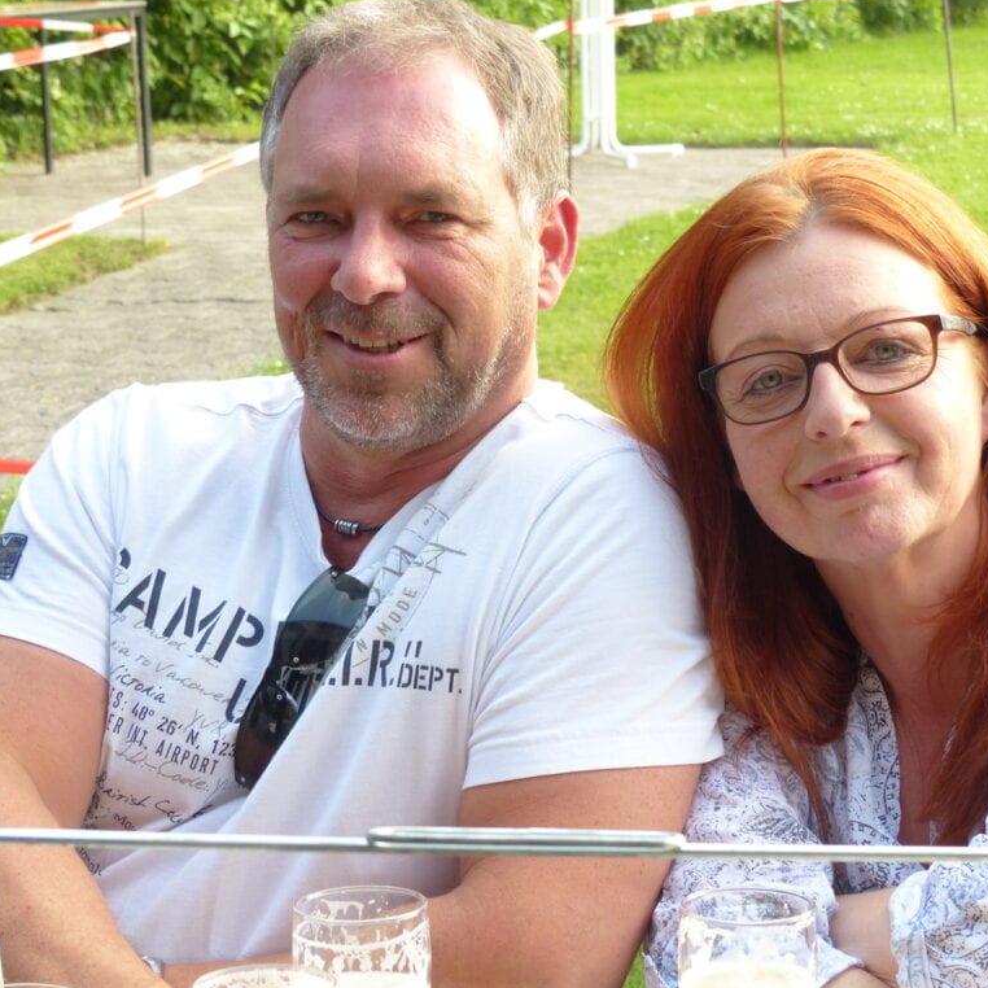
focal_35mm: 95
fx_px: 3068
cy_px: 493
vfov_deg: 18.3
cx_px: 661
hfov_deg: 18.2
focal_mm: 13.5
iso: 100
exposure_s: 1/125
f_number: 3.2
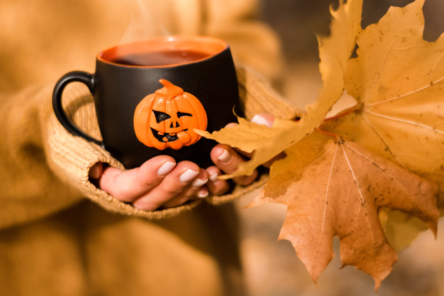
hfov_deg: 27.0
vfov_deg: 18.2
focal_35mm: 75
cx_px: 222
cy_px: 148
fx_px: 925
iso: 100
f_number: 1.8
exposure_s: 1/500
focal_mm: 50
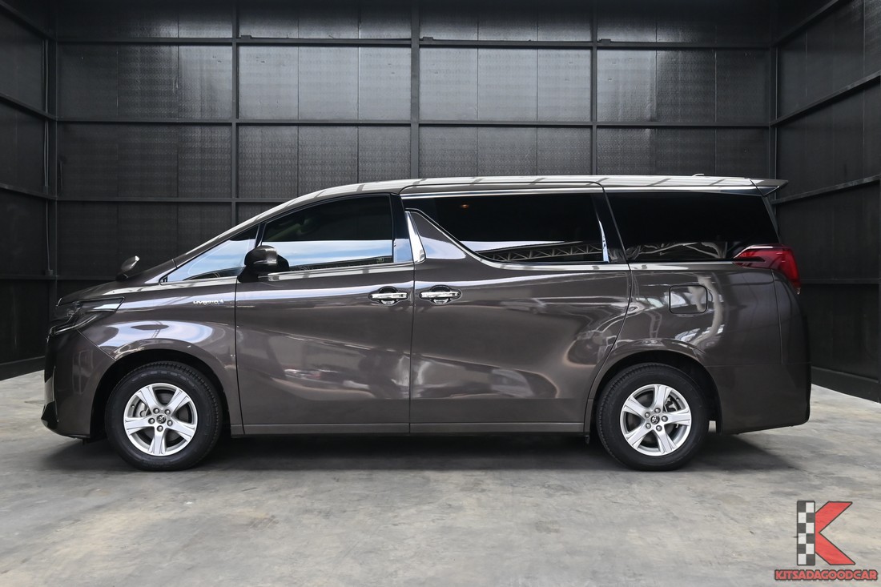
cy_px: 294
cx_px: 440
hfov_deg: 49.6
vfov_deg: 34.2
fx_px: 954
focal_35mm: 39
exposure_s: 1/250
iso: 800
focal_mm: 26
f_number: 6.7
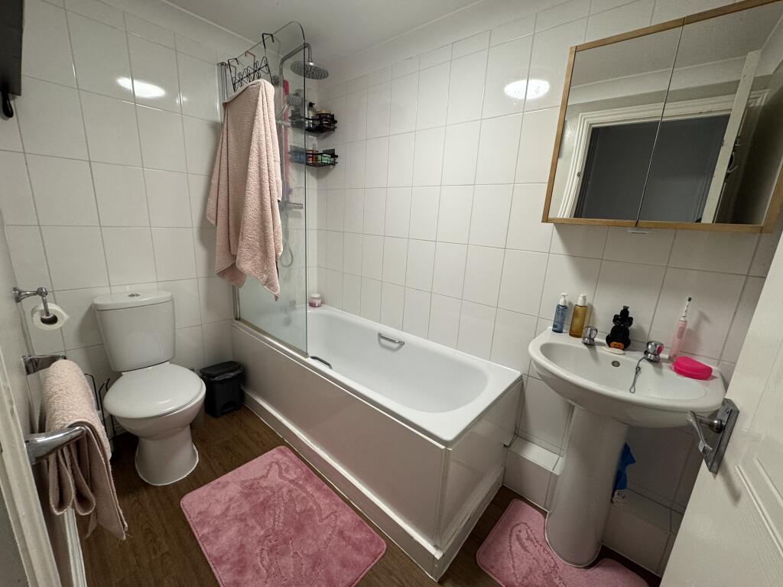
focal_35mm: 14
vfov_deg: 85.7
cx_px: 392
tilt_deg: -13.2
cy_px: 294
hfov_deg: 102.1
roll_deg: -3.3
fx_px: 317
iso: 160
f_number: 2.2
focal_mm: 2.22
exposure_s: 1/50
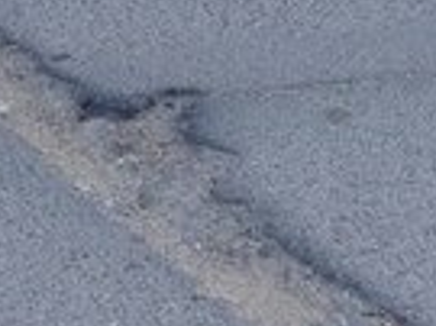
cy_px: -311
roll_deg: +0.2
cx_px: 281
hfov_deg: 12.3
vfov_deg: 8.7
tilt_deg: -10.7
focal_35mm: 161
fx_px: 2026
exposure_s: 1/256
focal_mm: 4.12
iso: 50
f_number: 2.4
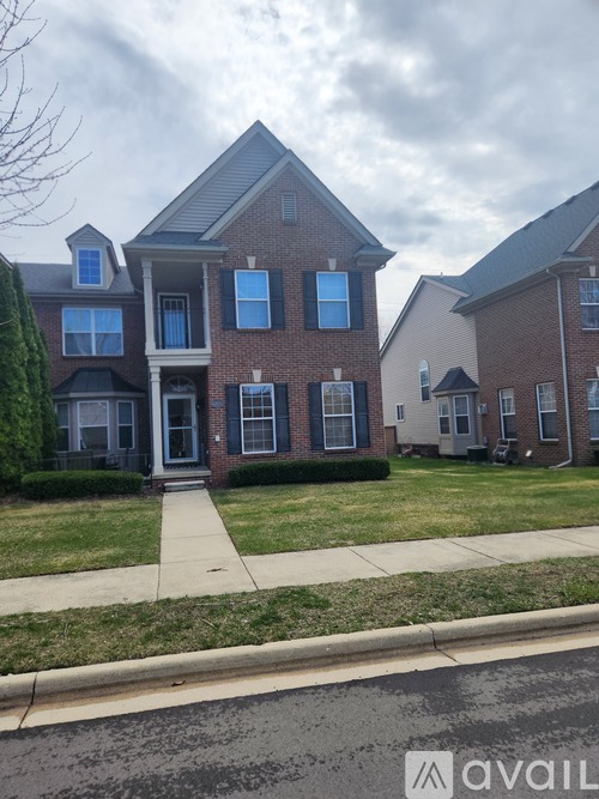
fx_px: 531
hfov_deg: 58.9
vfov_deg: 73.9
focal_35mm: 23
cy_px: 400
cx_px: 300
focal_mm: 5.4
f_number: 1.8
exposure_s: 1/2216
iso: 20
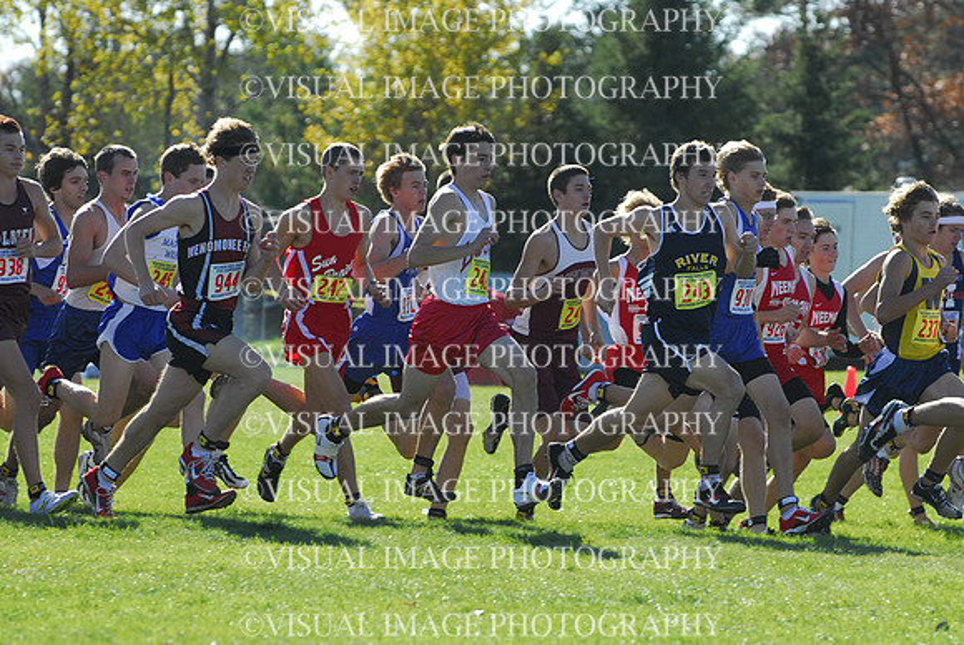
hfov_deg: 6.9
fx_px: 8041
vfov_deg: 4.6
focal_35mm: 300
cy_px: 322
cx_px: 482
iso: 400
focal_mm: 200
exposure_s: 1/800
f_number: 5
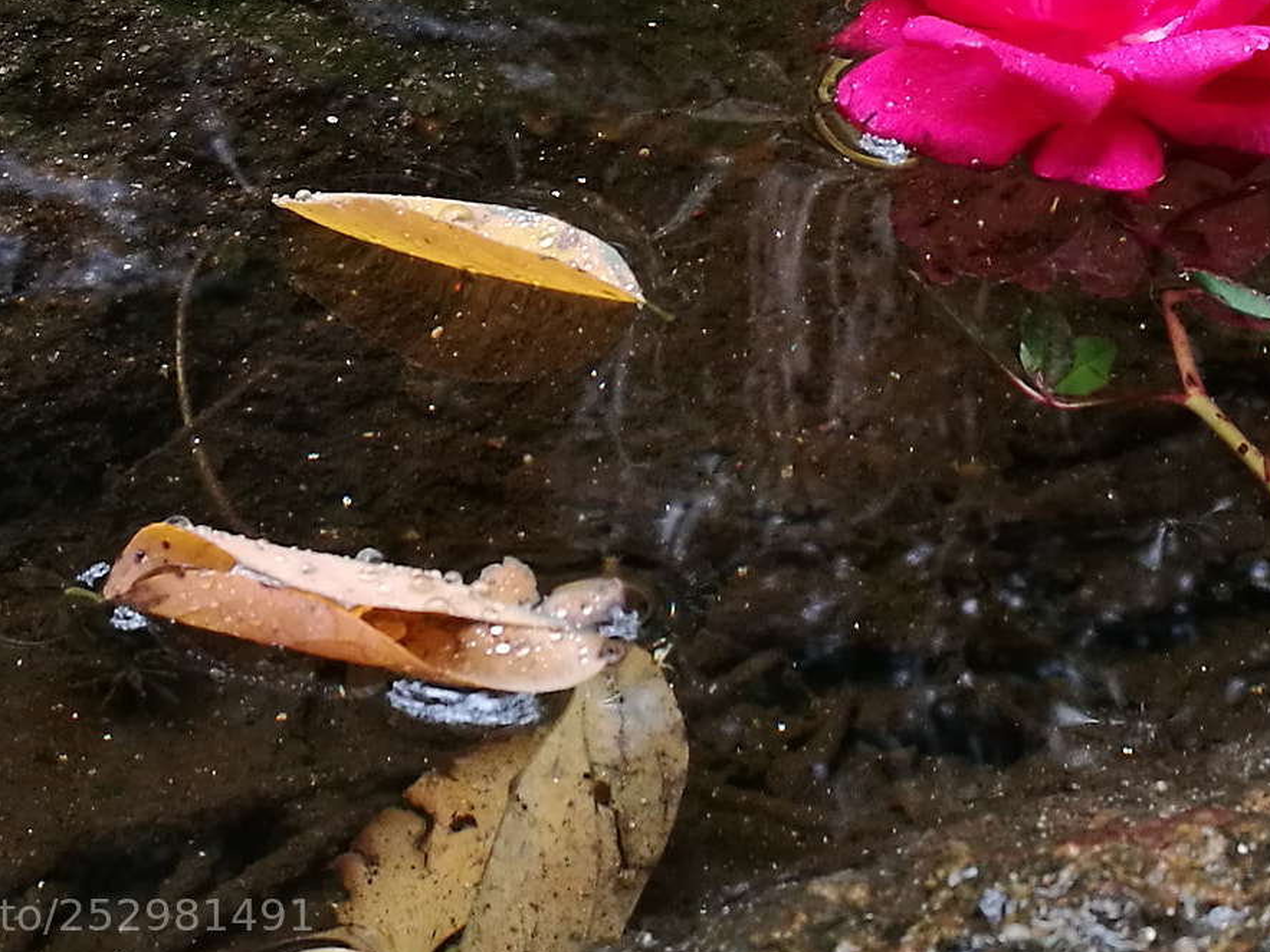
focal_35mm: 87
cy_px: 165
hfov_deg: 22.5
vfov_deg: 16.8
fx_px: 3191
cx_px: 712
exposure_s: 1/50
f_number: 2.2
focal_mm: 4.5
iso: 125
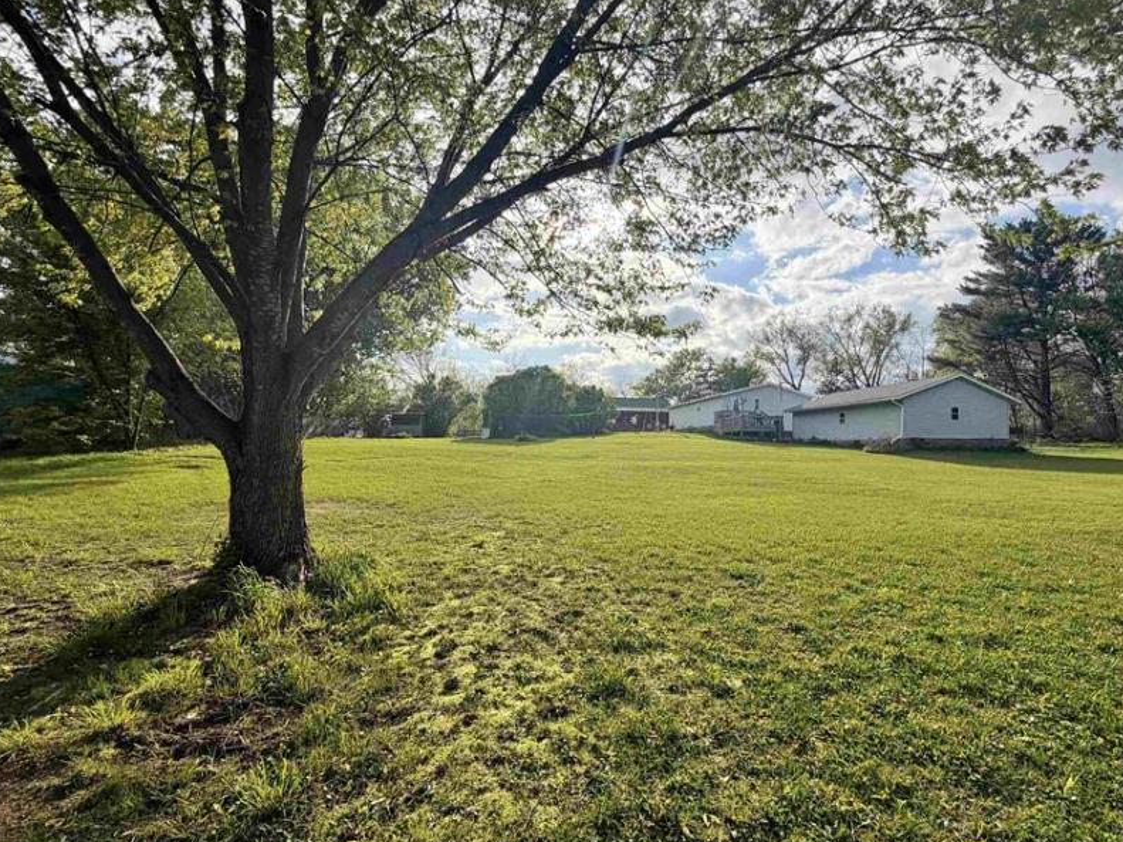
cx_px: 623
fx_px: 551
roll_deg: +0.1
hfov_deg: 90.7
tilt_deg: +0.0
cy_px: 439
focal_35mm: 17
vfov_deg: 74.7
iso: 32
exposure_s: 1/876
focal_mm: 2.22
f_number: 2.2
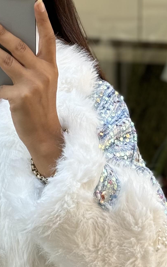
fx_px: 1143
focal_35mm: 157
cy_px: 223
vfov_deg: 13.3
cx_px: 3
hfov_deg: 8.3
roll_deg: +0.8
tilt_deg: -24.0
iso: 64
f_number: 1.78
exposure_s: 1/433
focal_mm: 6.76
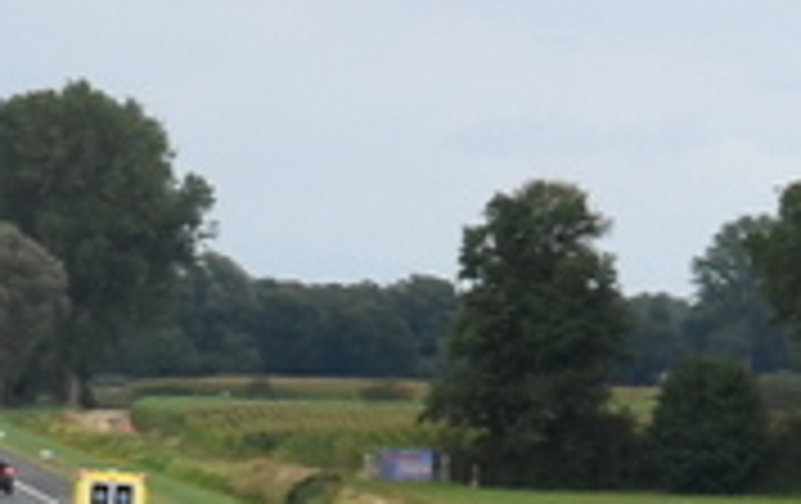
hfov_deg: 3.7
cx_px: -130
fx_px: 12292
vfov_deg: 2.3
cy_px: 1408
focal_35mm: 562
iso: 400
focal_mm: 55
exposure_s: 1/125
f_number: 5.6
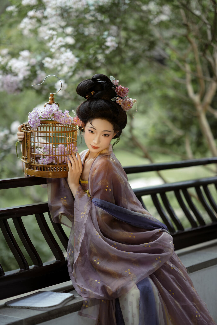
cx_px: 108
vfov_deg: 23.9
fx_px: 768
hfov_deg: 16.1
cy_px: 162
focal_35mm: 85
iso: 100
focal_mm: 85
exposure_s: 1/125
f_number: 1.4
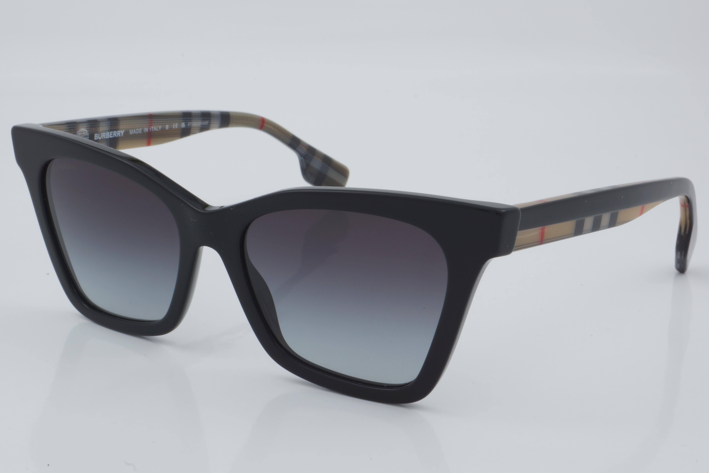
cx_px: 354
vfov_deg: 18.2
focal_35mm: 75
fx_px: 1477
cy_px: 236
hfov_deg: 27.0
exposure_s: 1/4
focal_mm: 50
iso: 100
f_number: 32
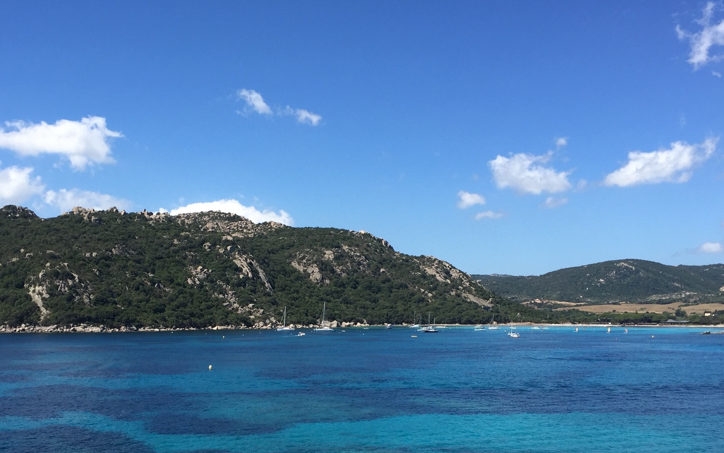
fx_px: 829
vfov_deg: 30.0
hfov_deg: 47.1
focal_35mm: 42
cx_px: 325
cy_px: 342
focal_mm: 4.15
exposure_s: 1/1582
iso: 32
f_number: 2.2
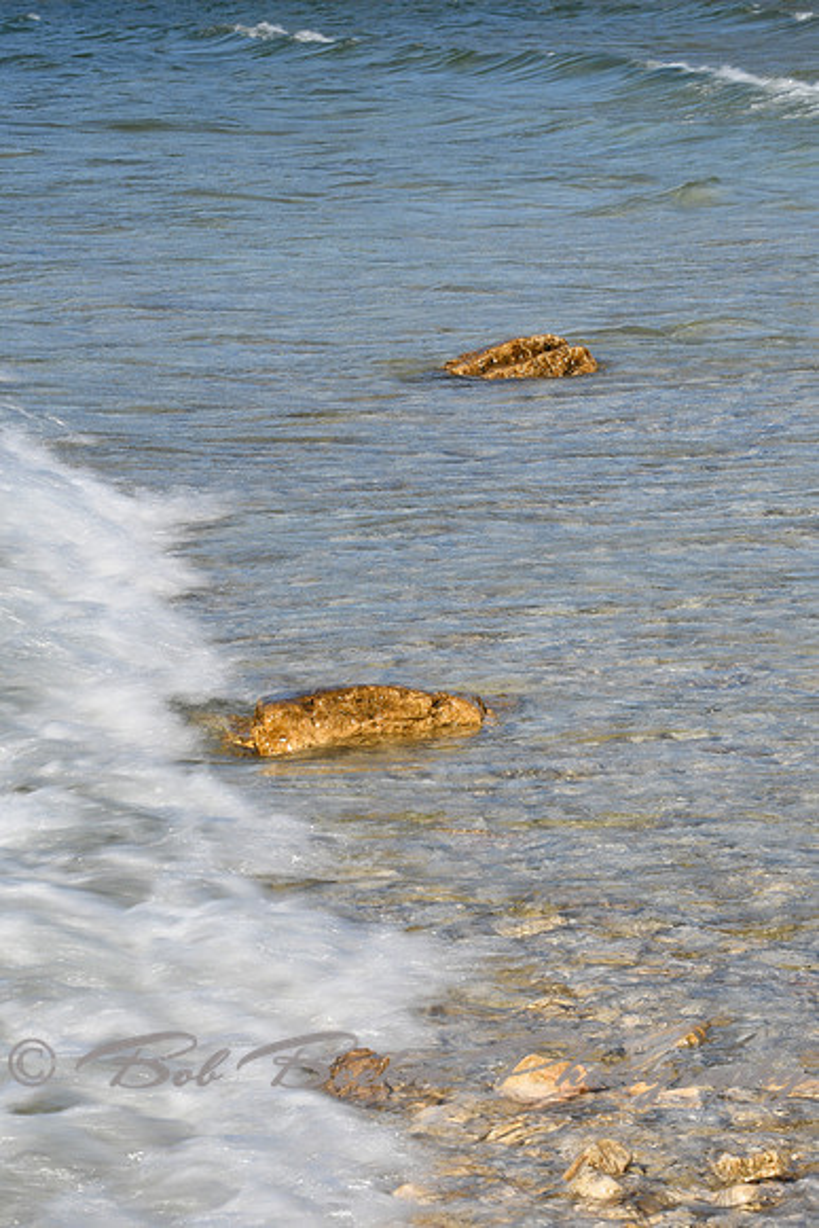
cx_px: 410
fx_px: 5320
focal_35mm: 156
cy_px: 614
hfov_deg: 8.8
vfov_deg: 13.2
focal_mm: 78
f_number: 20
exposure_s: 1/40
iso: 100
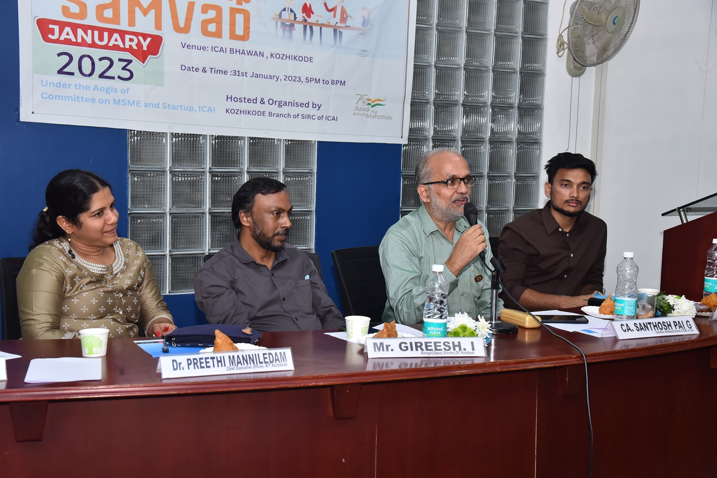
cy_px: 239
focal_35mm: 50
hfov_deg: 39.6
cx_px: 358
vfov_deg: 27.0
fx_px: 996
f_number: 8
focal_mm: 50
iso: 1000
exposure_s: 1/125
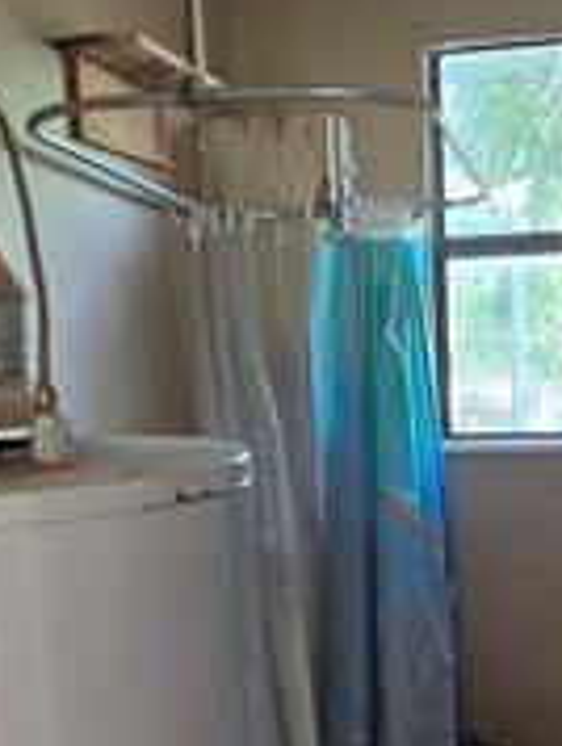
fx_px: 1209
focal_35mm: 56
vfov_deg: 33.7
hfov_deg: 26.0
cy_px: 553
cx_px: 377
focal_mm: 2.2
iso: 400
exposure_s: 1/60
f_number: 1.9
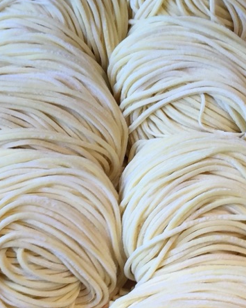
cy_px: 231
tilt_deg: -64.9
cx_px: 339
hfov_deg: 14.3
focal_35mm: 102
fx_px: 929
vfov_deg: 18.7
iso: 32
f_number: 2.2
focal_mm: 4.15
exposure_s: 1/154
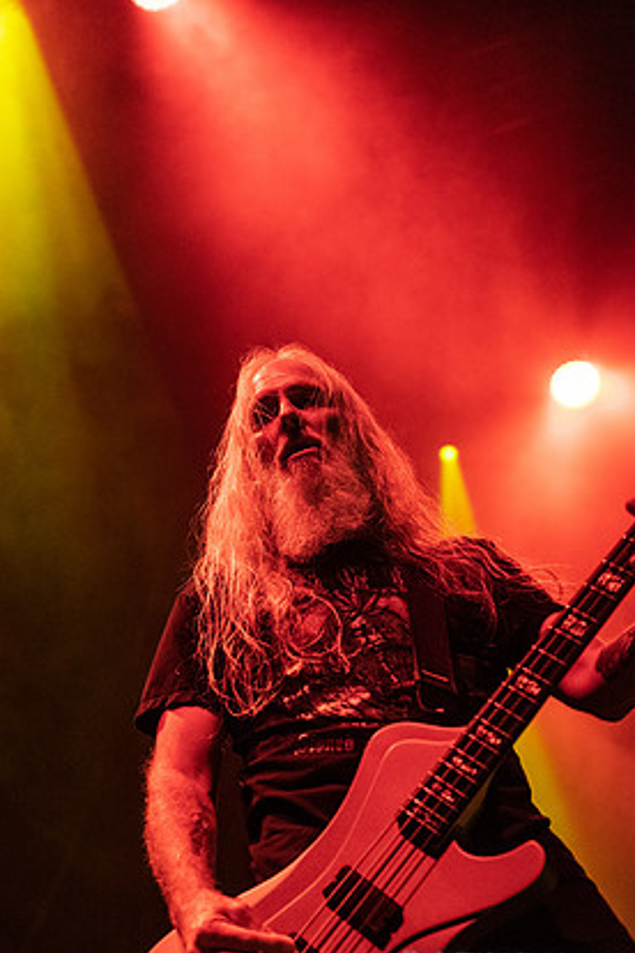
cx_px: 299
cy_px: 513
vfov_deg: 31.9
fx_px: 1667
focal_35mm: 63
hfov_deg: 21.6
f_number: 3.2
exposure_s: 1/320
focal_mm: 58
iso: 3200
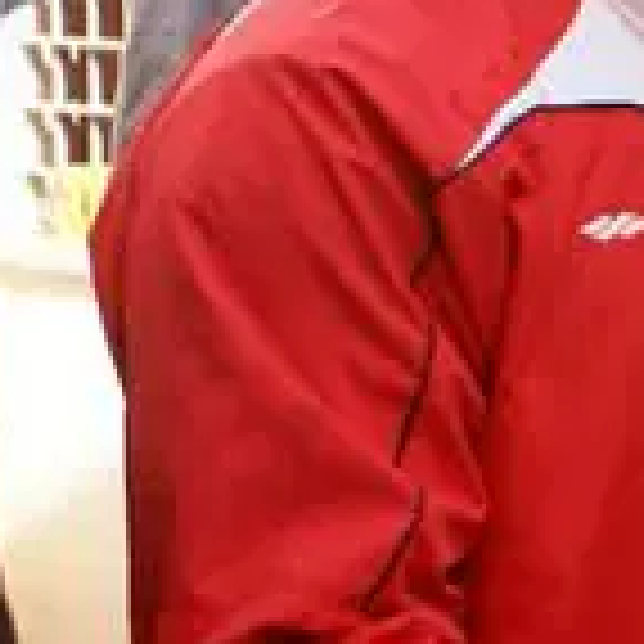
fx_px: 3305
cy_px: 601
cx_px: 1274
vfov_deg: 11.1
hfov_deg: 10.3
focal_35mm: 157
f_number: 5
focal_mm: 20
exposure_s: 1/200
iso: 100
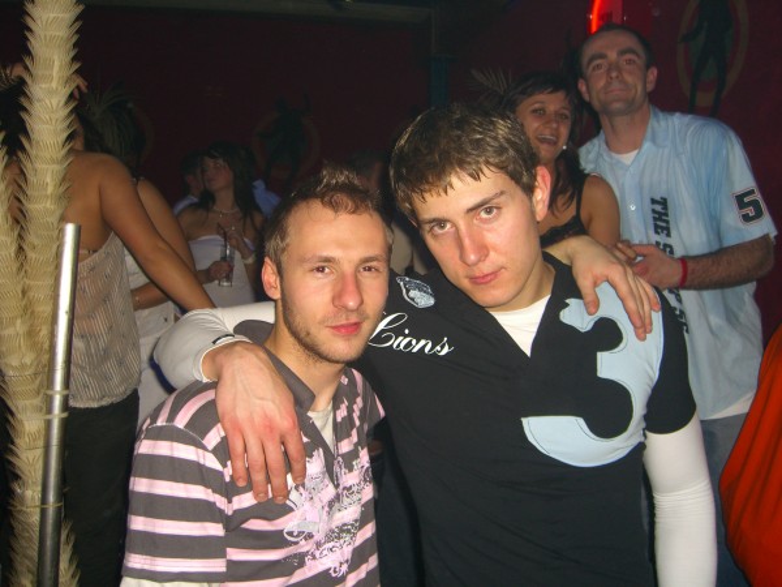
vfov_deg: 37.7
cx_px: 391
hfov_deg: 49.0
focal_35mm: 38
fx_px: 858
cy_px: 294
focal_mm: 7.9
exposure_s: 1/60
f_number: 2.8
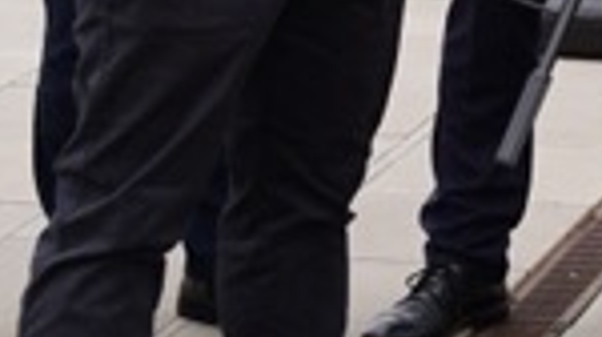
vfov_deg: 5.9
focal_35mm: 202
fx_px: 3221
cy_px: -329
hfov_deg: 10.3
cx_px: 955
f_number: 4.5
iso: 100
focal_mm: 34
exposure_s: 1/100
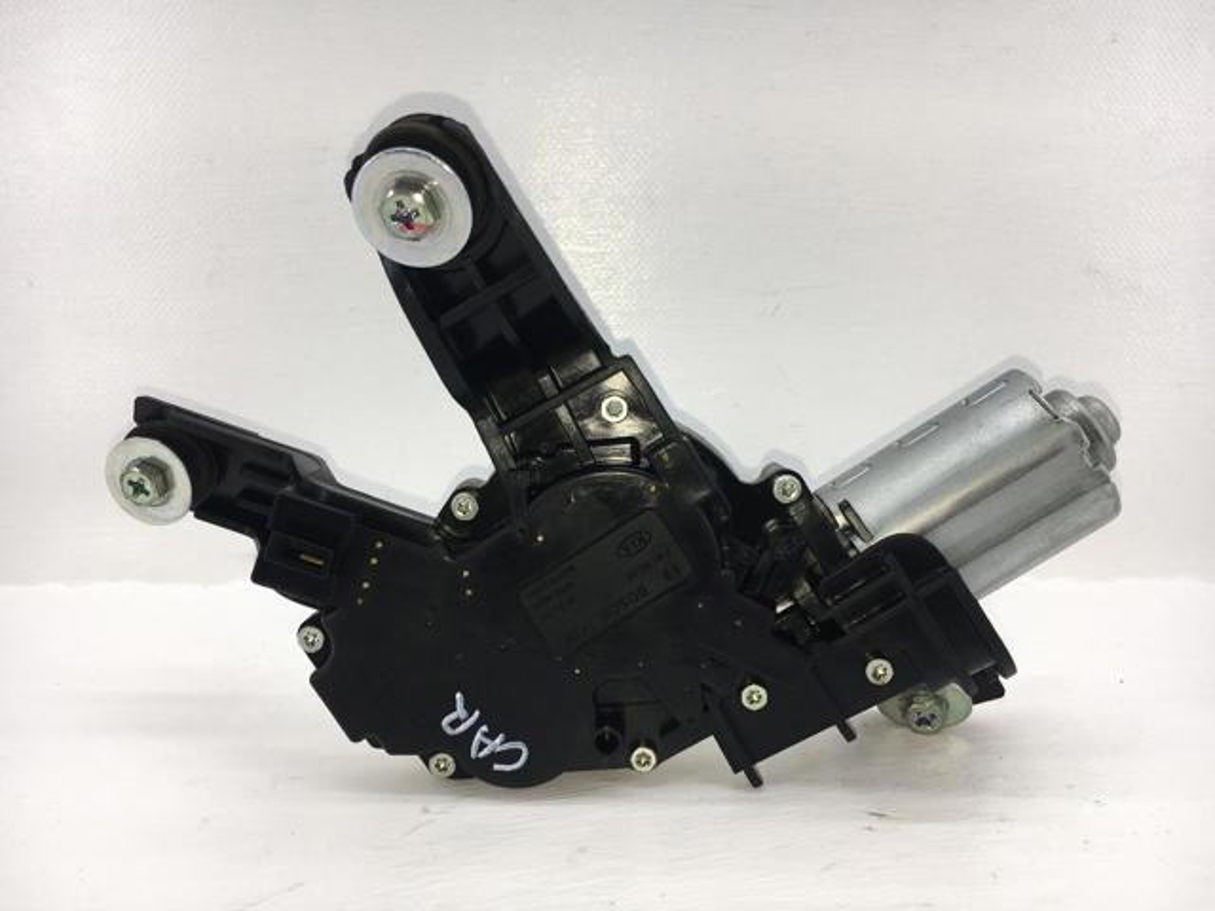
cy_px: 456
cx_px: 608
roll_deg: +0.2
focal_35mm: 29
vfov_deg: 48.2
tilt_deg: -10.9
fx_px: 1018
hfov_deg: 61.7
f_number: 2.2
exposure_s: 1/327
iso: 25
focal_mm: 4.15
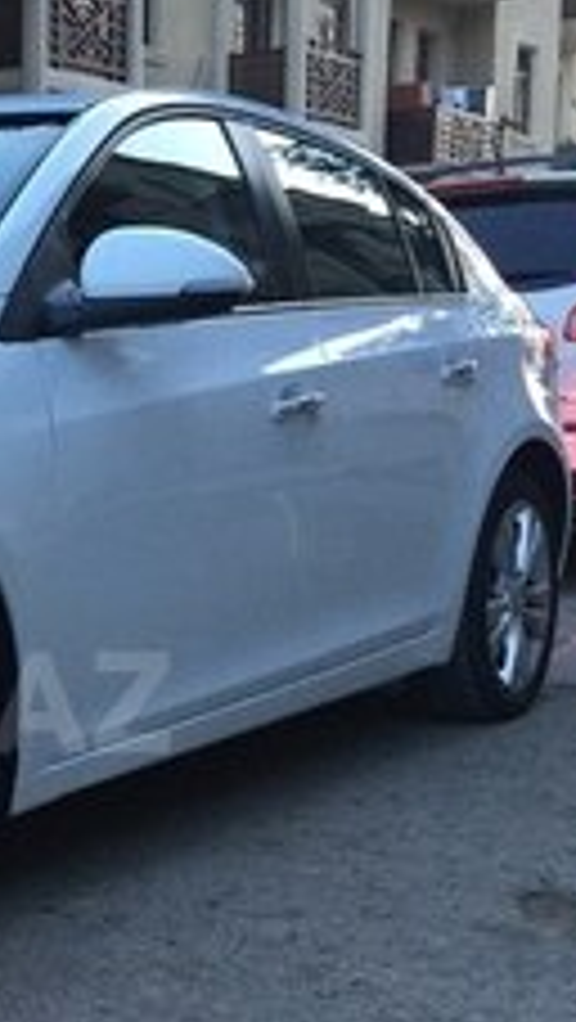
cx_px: -176
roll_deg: +0.1
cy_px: 702
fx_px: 1870
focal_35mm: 69
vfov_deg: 30.3
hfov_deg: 16.5
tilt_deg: -8.6
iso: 80
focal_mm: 4.15
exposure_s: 1/33
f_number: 2.2
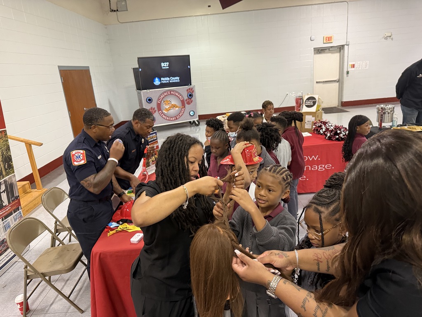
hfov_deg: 71.6
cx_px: 211
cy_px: 158
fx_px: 293
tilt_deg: -16.3
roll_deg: +4.6
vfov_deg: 56.8
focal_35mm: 24
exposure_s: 1/60
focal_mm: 6.76
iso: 500
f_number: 1.78
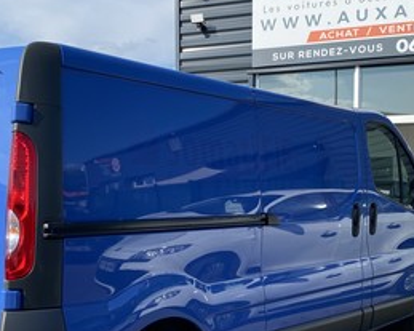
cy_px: 209
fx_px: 612
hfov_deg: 37.3
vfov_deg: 30.1
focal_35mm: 50
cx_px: 197
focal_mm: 4.25
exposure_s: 1/2141
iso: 32
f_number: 1.8
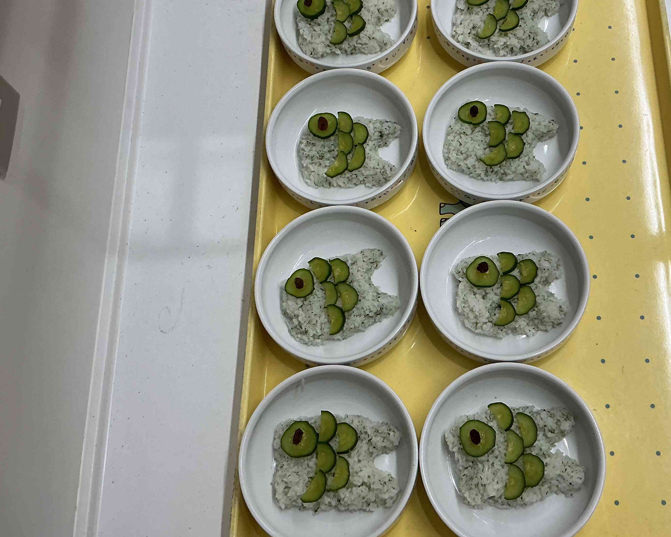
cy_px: 224
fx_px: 814
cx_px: 410
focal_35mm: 41
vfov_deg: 36.4
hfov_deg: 44.5
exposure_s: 1/120
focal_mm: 3
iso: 50
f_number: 1.8
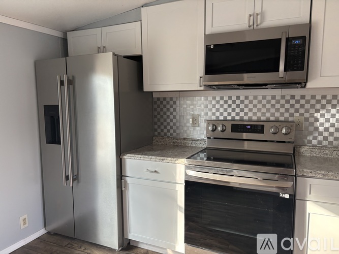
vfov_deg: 53.0
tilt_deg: -4.5
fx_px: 255
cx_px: 170
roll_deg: -1.6
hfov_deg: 67.3
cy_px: 127
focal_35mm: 26
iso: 125
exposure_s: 1/95
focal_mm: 5.96
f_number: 1.6
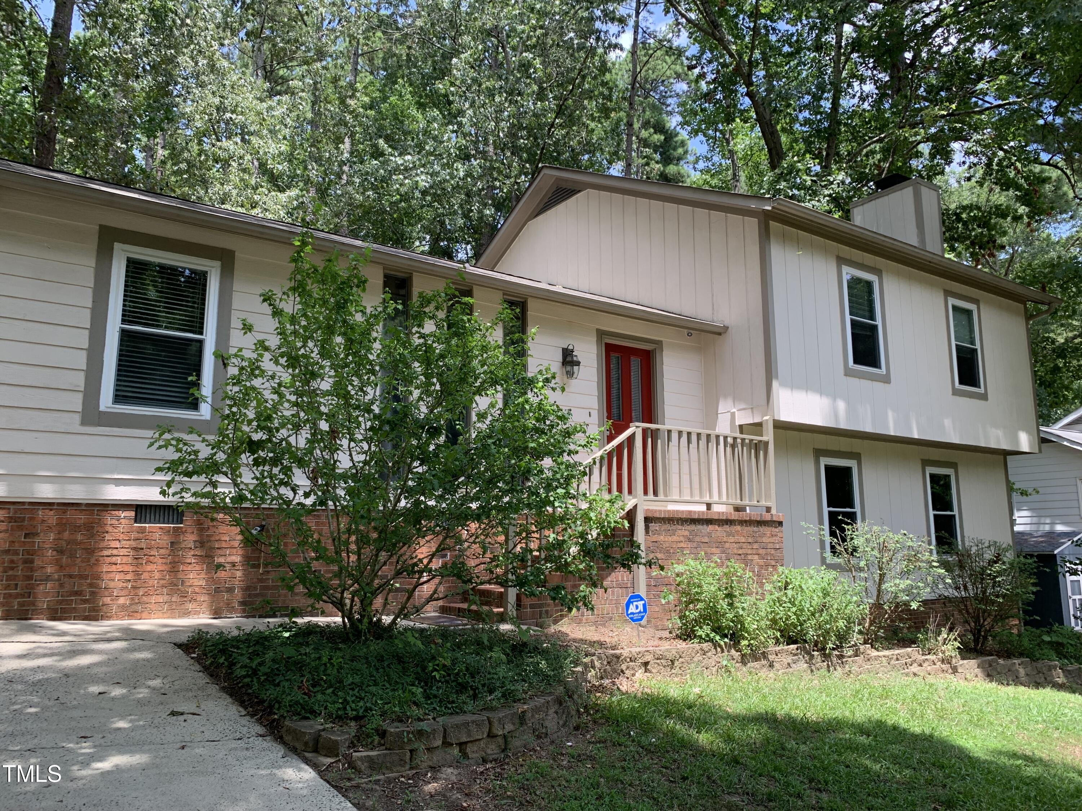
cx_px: 541
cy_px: 406
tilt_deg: +9.2
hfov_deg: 67.3
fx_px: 813
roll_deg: +0.5
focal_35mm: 26
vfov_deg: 53.1
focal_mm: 4.25
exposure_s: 1/327
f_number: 1.8
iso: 25
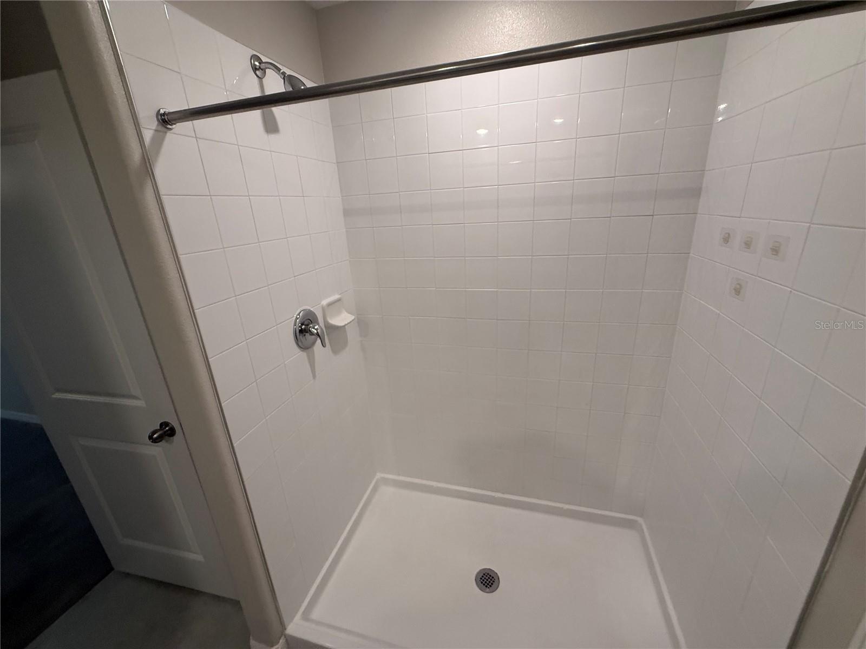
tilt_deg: -14.4
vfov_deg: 85.7
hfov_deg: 102.1
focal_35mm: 14
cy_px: 324
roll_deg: +2.3
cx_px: 433
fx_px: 350
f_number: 2.2
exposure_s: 1/120
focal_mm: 2.22
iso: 160
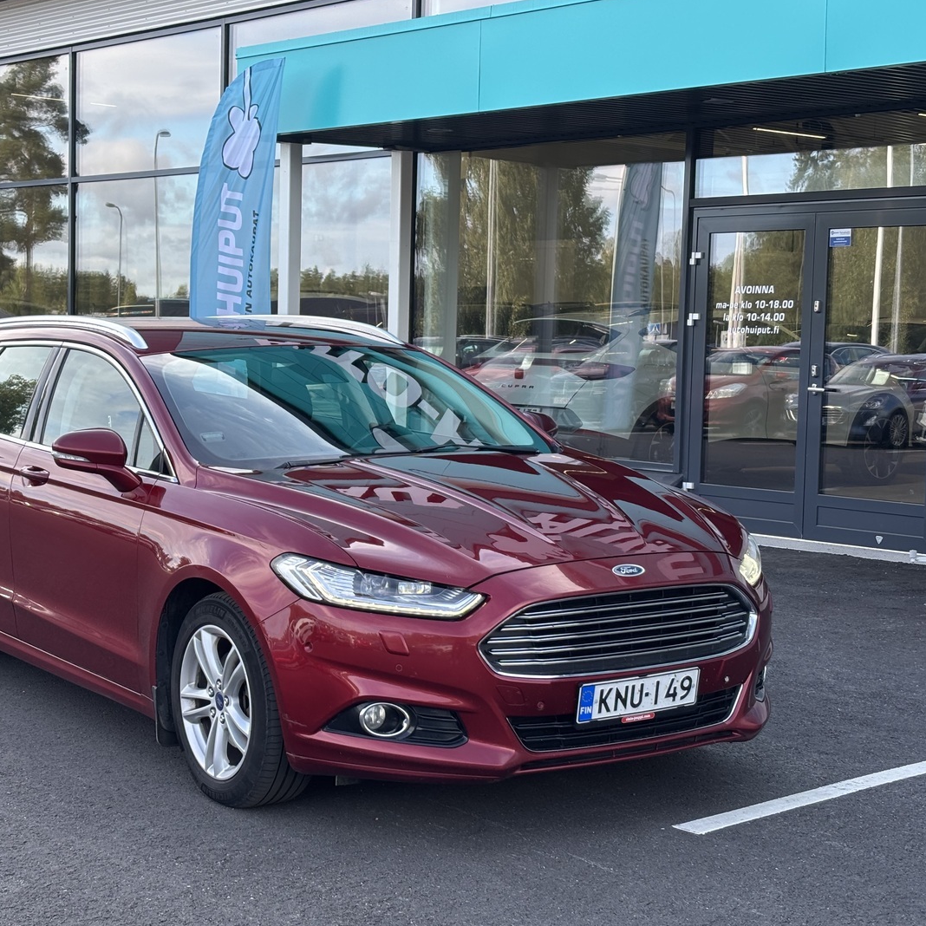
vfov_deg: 27.7
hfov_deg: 27.6
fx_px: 1876
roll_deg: -1.1
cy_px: 464
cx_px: 332
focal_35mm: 62
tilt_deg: -4.0
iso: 32
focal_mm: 5.96
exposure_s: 1/428
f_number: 1.6
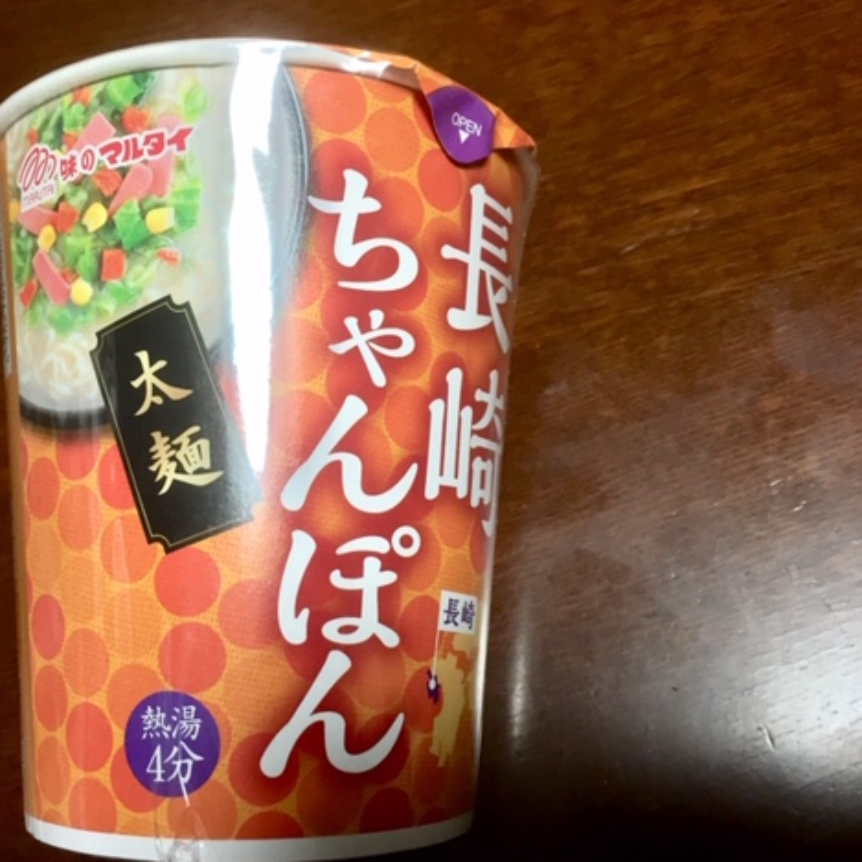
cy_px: 436
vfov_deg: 47.2
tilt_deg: -68.9
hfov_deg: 46.9
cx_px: 331
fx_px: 986
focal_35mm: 35
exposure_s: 1/30
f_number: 2.2
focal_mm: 4.15
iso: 80
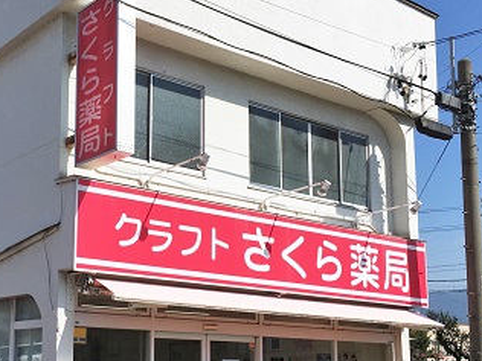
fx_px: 613
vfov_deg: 32.5
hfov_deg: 41.8
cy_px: 250
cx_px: 125
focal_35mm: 44
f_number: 2.2
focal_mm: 4.15
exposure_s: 1/3077
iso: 25
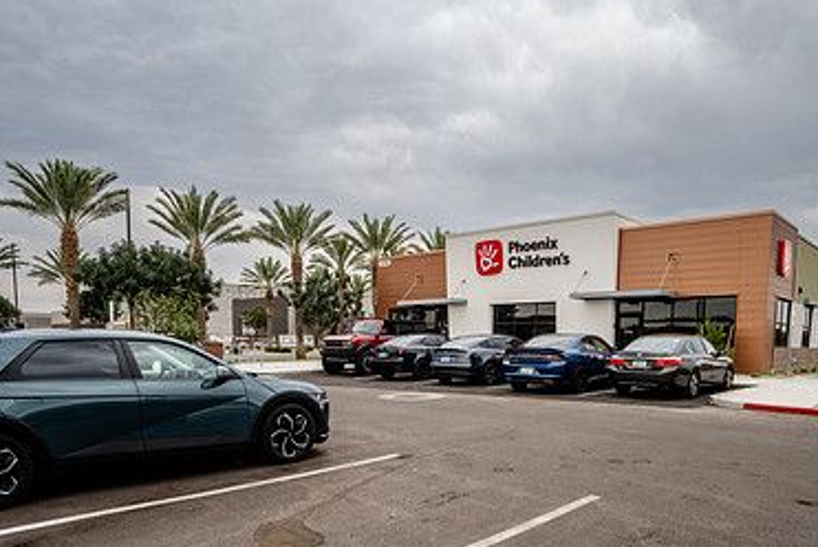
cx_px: 423
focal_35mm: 25
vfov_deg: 49.3
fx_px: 568
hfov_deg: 71.4
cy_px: 411
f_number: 4
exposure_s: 1/640
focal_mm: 16
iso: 125
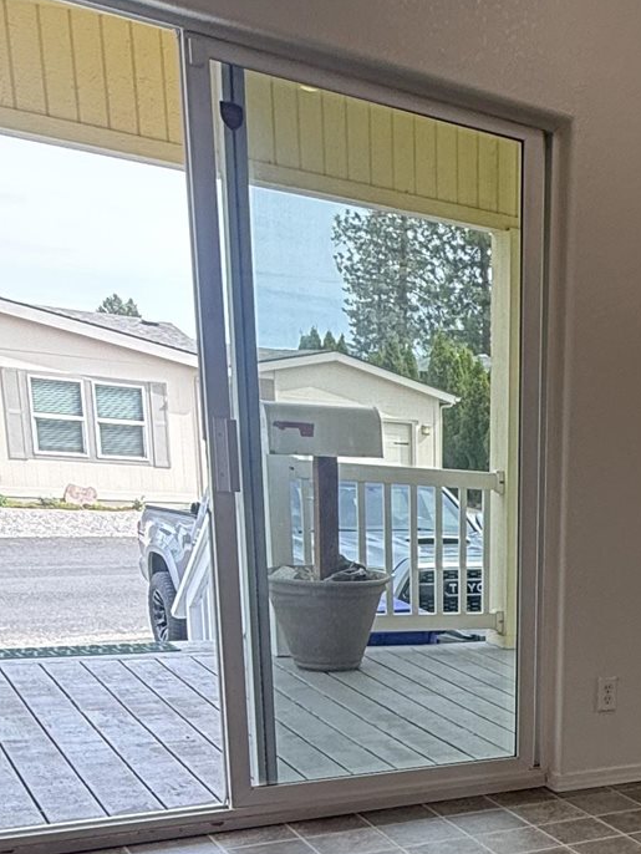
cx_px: 836
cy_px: 786
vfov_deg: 37.5
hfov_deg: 26.2
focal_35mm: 47
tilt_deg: -16.5
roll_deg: -6.1
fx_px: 1160
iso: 80
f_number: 2.2
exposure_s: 1/120
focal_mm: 2.22
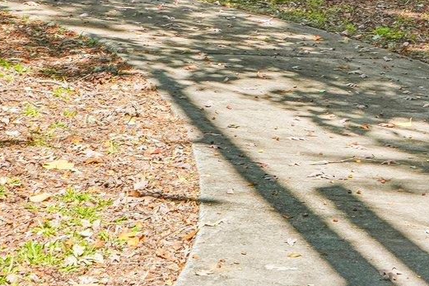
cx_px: 280
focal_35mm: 118
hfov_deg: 17.3
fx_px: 1406
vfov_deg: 11.3
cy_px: -102
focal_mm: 20
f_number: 8
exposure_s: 1/45
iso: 100
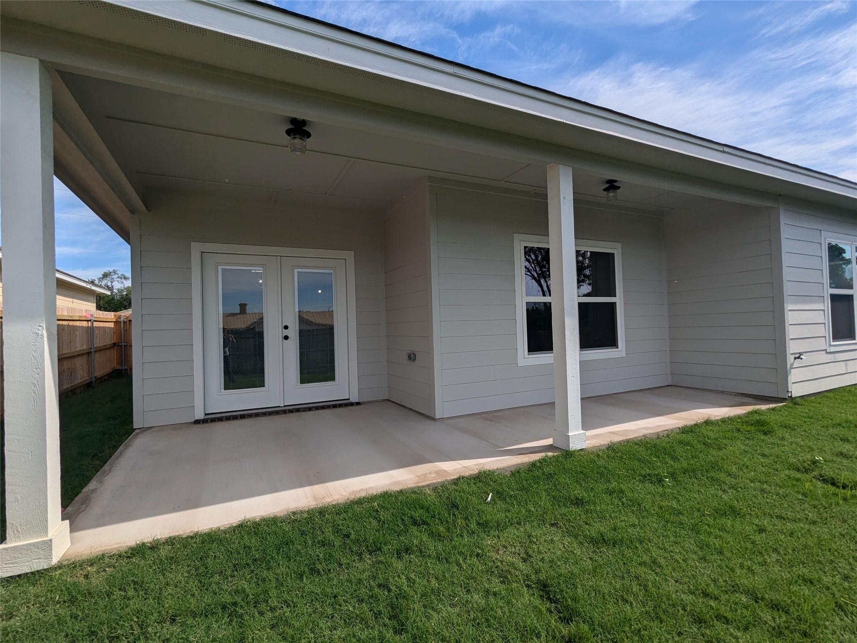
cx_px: 428
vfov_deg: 78.1
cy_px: 322
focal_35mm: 16
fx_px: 396
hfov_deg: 94.5
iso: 50
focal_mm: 2.35
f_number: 2.2
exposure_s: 1/2212
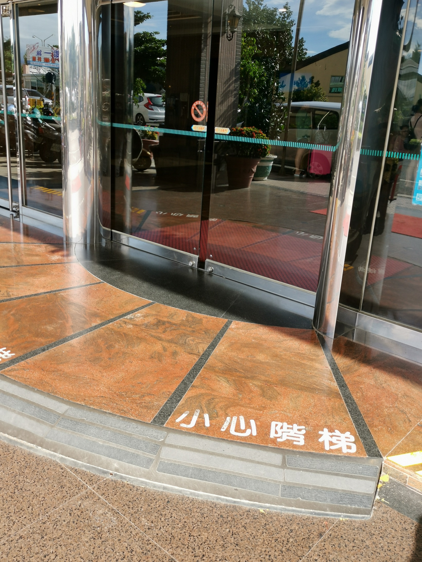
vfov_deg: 60.0
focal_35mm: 30
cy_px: 281
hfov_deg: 46.8
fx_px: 488
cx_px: 211
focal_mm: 5.58
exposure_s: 1/548
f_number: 1.8
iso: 50
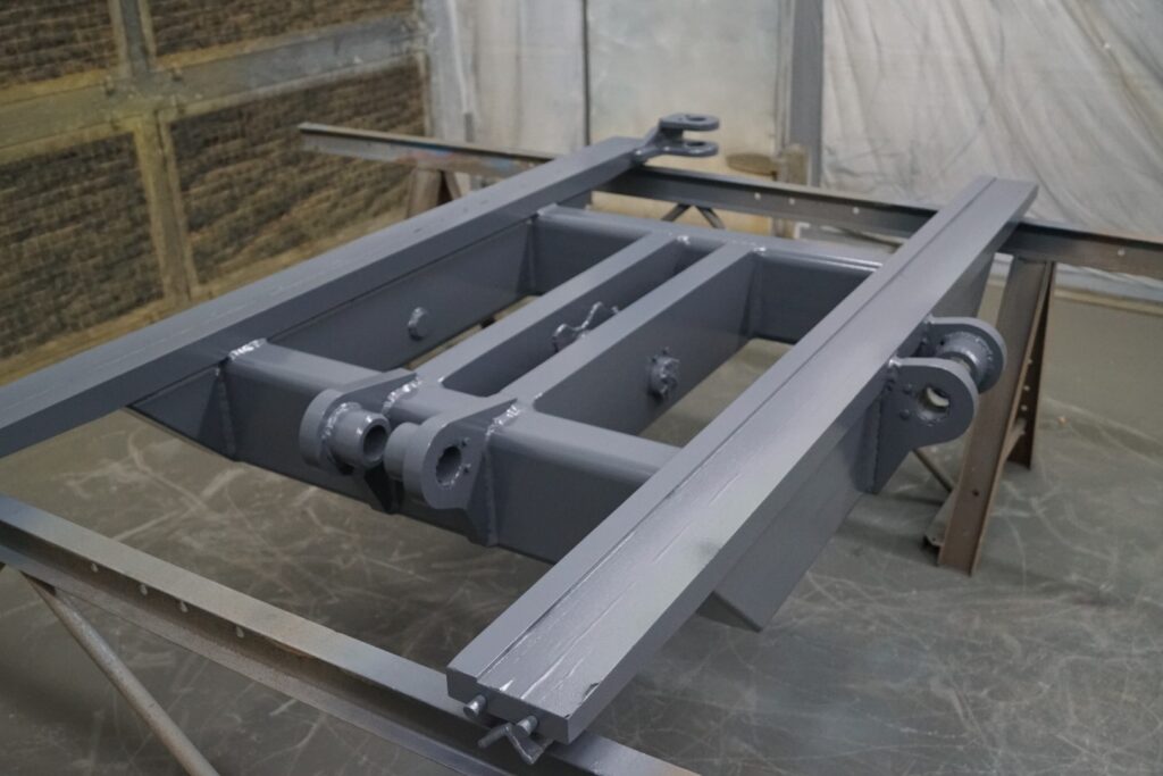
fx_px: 1163
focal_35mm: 36
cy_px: 388
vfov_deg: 36.9
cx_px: 582
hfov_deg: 53.1
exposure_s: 1/160
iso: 2500
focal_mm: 24
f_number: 4
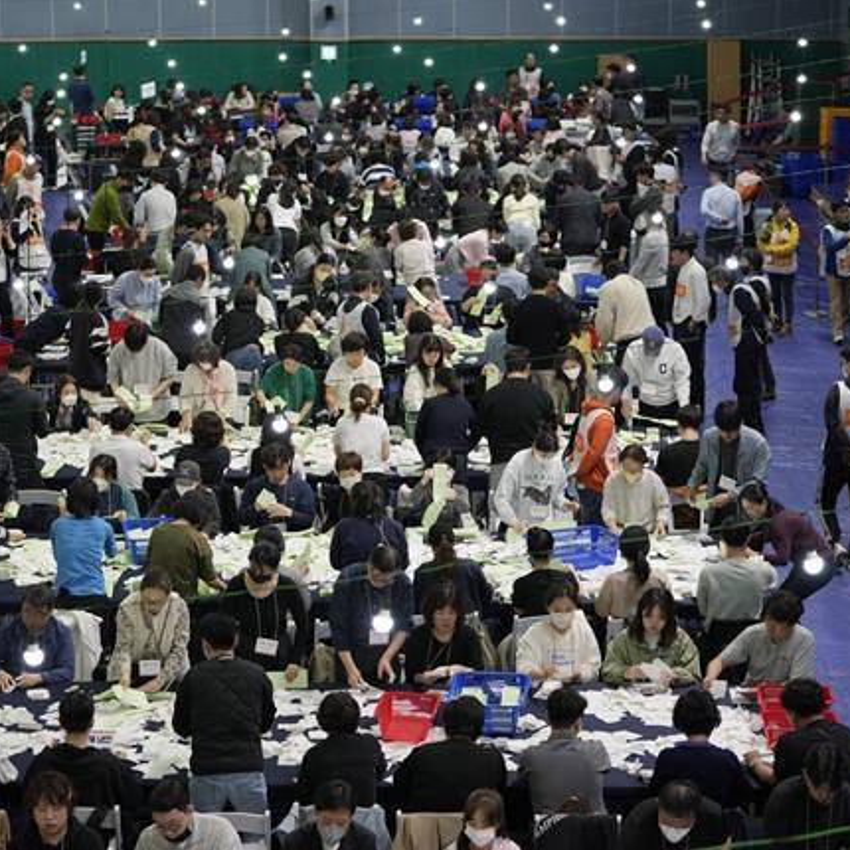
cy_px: 424
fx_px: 2639
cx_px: 320
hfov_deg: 18.3
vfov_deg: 18.3
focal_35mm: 95
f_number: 2.8
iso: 320
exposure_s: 1/160
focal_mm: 74
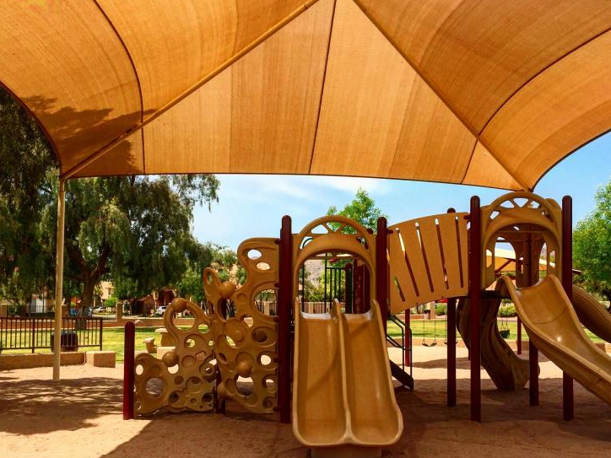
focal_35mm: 41
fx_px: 724
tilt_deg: +2.3
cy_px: 299
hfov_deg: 45.7
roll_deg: -3.1
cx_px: 333
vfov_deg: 34.9
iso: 32
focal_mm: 4.15
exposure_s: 1/1980
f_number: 2.2
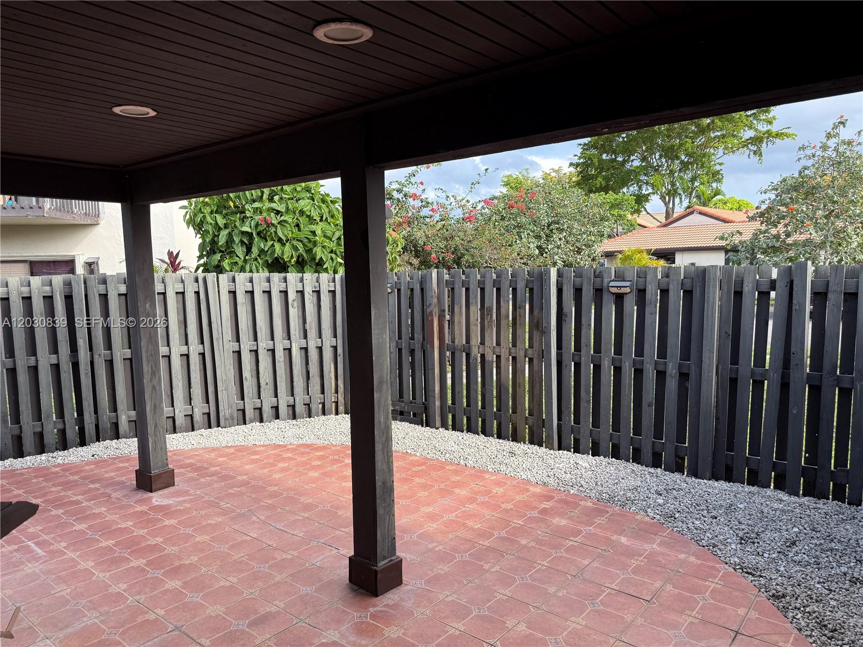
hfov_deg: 71.6
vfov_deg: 56.8
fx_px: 598
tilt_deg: -5.5
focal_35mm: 24
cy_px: 324
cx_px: 432
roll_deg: +1.0
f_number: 1.78
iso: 80
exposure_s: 1/858
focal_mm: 6.76
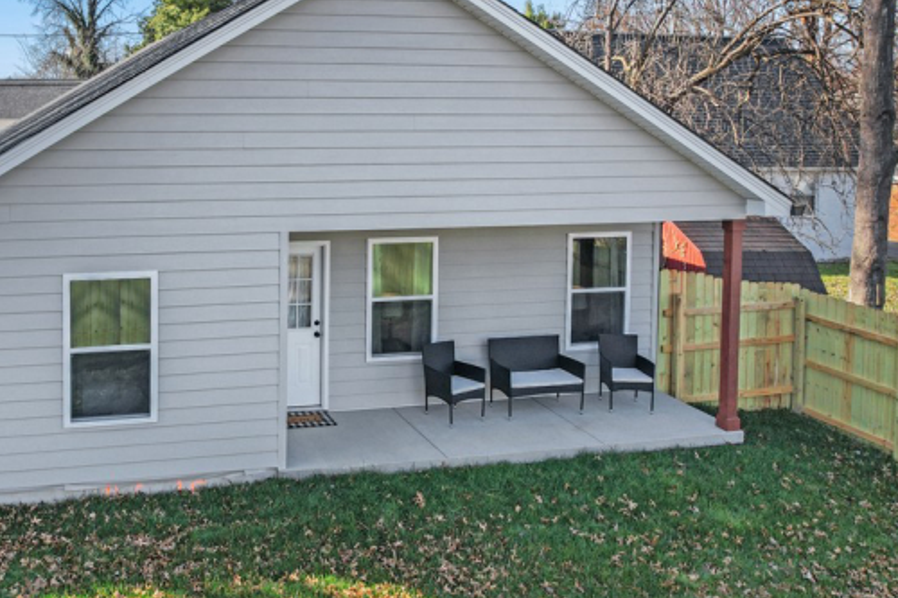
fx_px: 823
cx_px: 334
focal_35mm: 33
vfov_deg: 39.9
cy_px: 302
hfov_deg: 56.5
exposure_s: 1/640
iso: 100
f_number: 2.8
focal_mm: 8.38
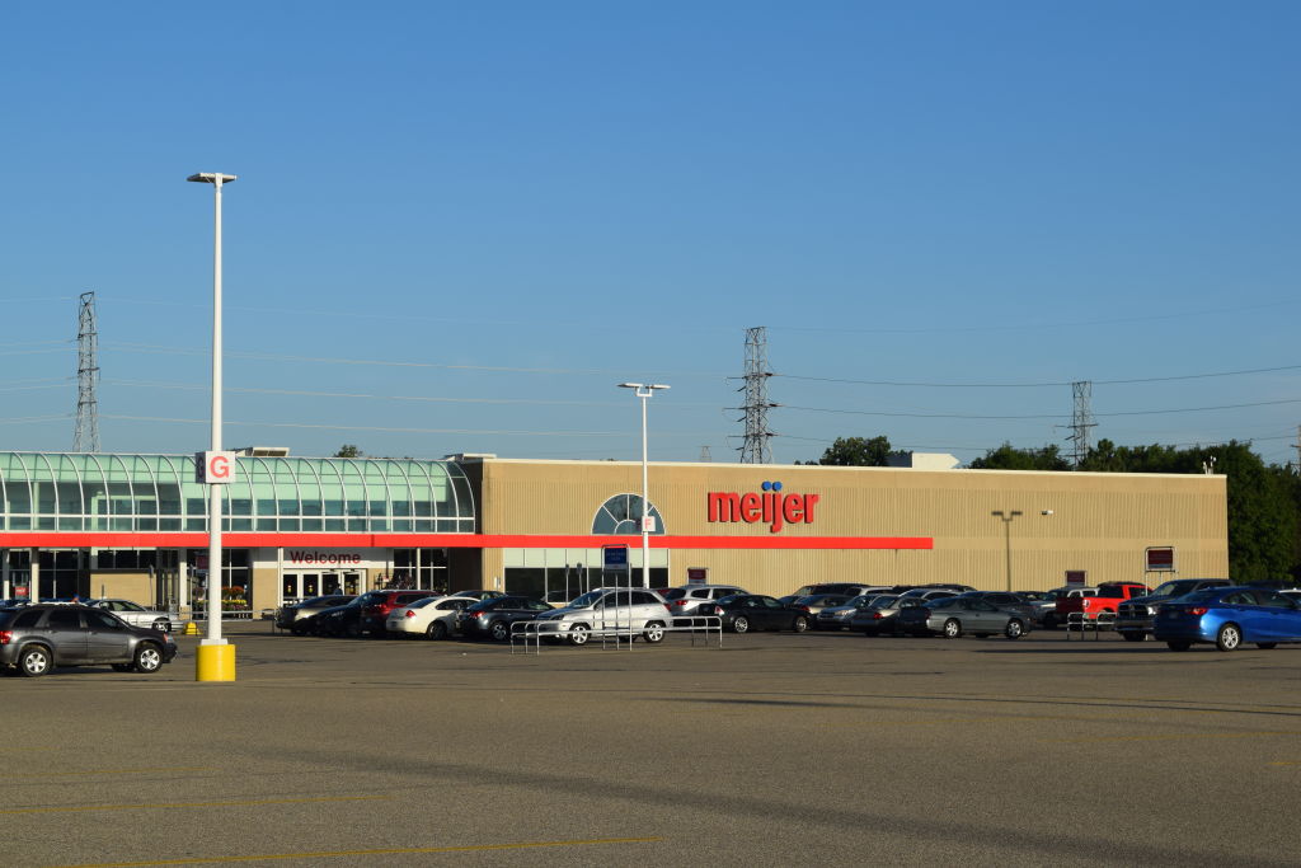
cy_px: 434
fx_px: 2819
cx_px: 650
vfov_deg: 17.5
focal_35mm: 78
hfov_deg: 26.0
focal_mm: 52
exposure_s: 1/400
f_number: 10
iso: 200
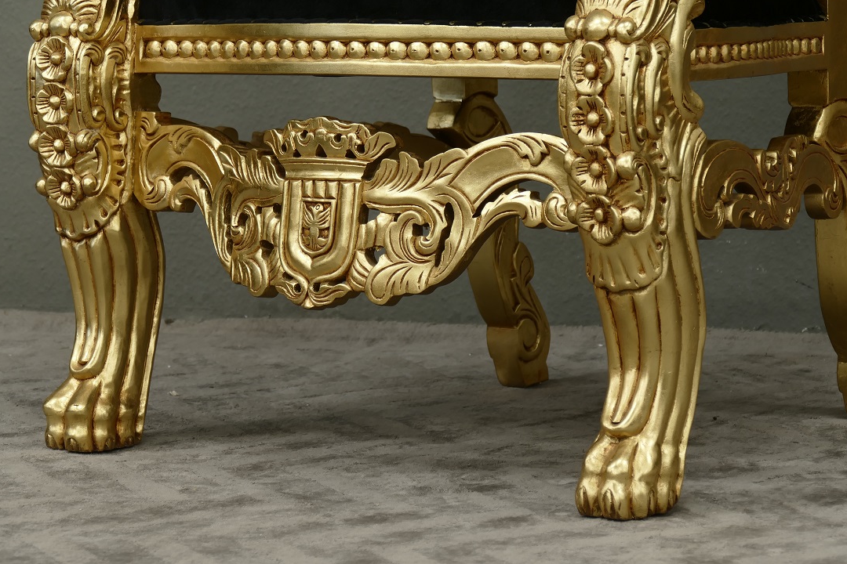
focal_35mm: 150
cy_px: 290
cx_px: 454
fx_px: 3529
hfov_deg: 13.7
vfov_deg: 9.1
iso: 125
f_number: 3.9
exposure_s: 1/5
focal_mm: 49.07
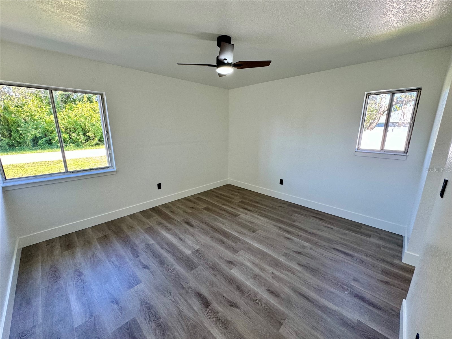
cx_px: 226
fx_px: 183
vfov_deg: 85.7
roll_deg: -0.2
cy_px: 170
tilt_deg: -13.3
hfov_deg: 102.1
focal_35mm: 14
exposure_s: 1/120
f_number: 2.2
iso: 160
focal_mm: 2.22
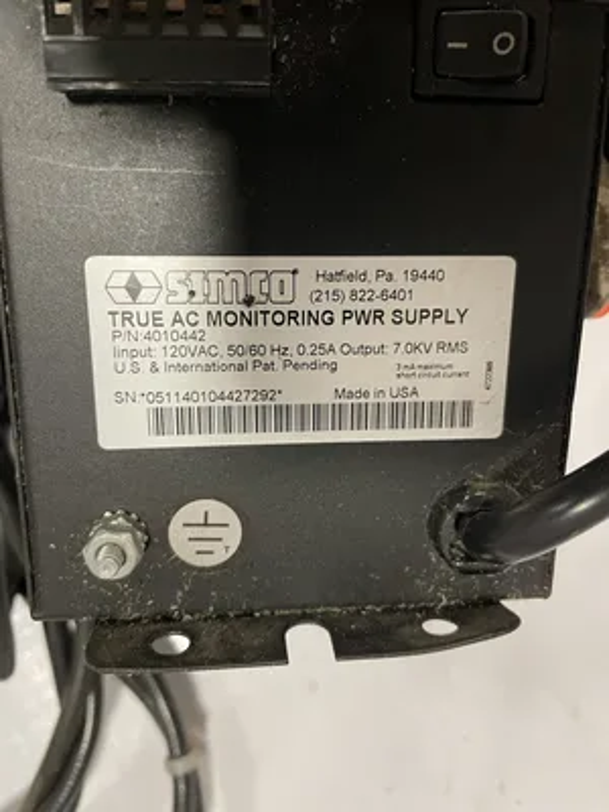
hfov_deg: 53.1
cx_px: 304
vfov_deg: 67.3
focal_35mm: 26
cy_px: 406
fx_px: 610
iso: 200
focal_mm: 4.2
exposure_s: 1/60
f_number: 1.6
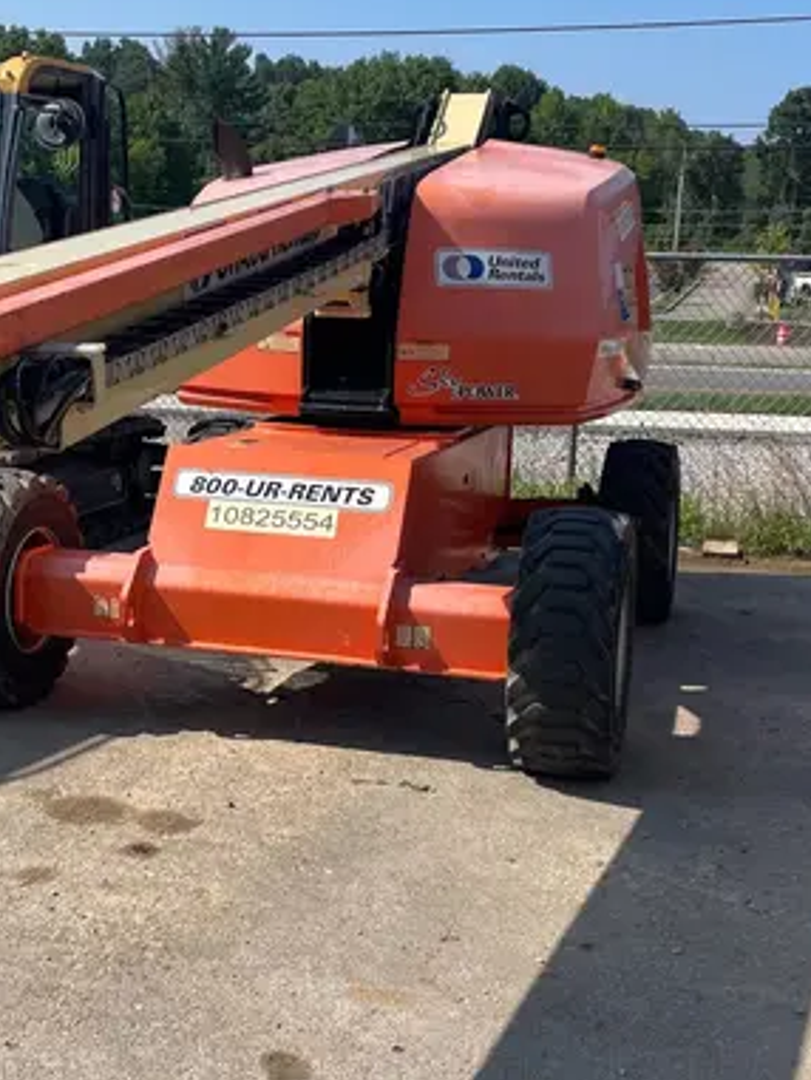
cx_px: 278
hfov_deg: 28.9
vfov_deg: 38.2
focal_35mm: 50
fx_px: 1561
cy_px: 497
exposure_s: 1/3509
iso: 32
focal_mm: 4.2
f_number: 1.6
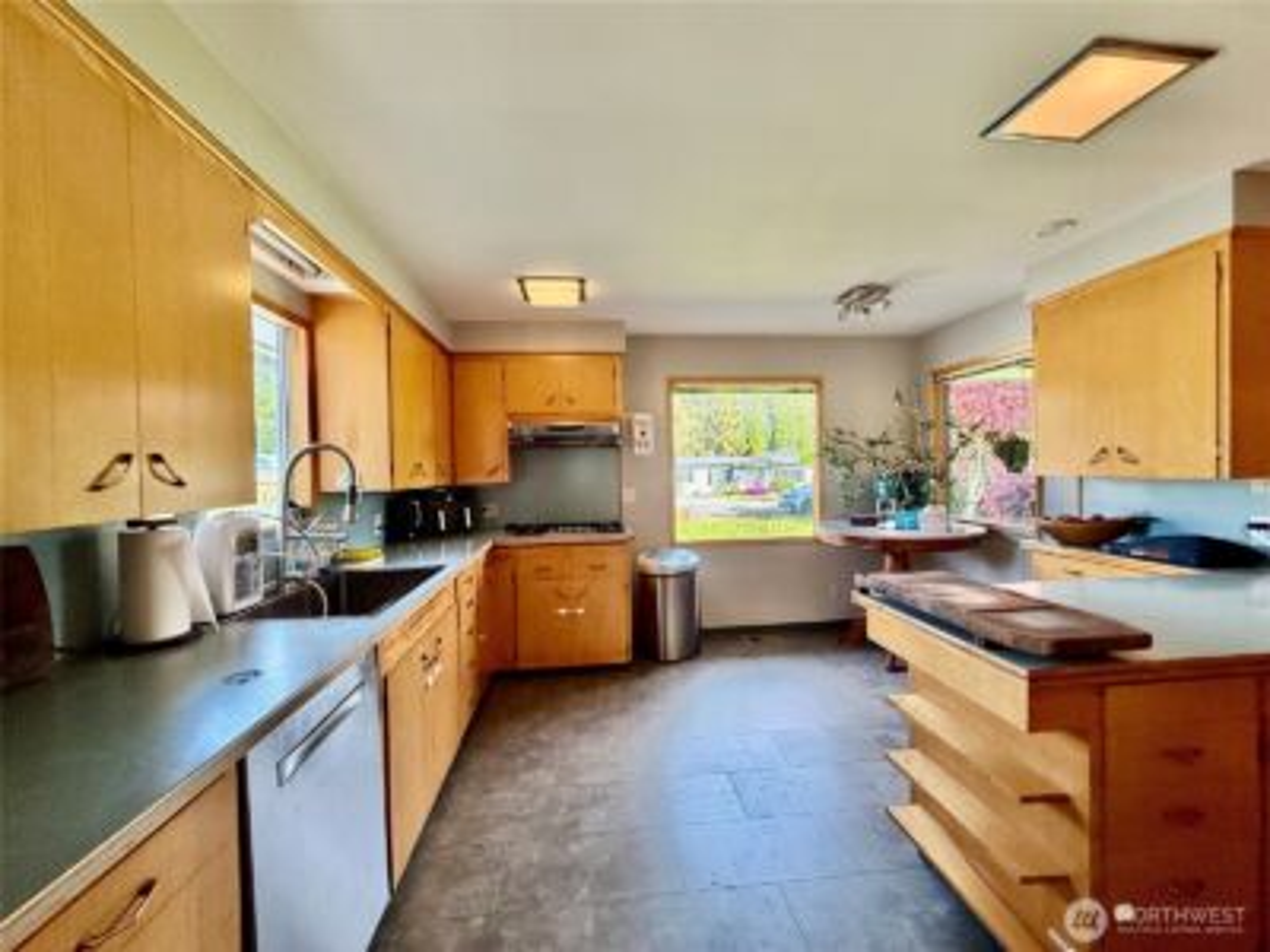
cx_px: 635
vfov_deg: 85.7
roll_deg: +0.9
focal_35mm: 14
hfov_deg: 102.1
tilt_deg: -1.7
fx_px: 514
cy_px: 476
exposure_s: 1/120
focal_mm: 2.22
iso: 200
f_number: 2.2
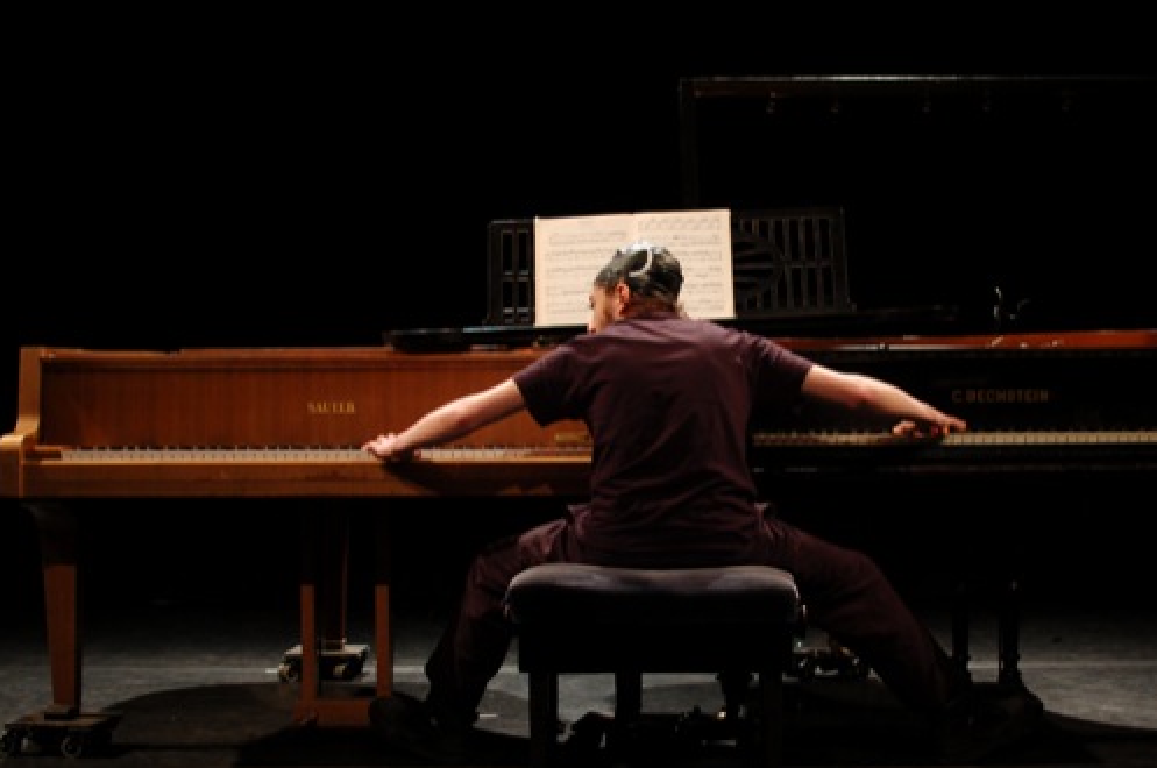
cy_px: 434
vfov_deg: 20.1
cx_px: 652
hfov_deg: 29.8
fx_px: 2171
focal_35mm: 68
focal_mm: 35
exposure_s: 1/30
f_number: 2.8
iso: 400
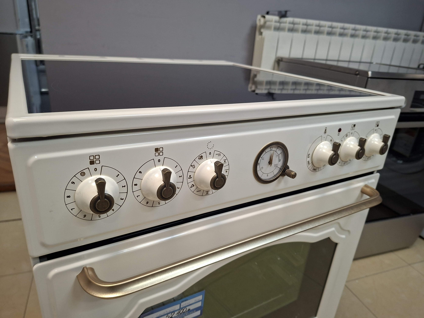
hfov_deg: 73.9
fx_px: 282
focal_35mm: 23
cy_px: 159
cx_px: 212
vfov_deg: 58.9
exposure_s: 1/100
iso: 320
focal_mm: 5.54
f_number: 1.8
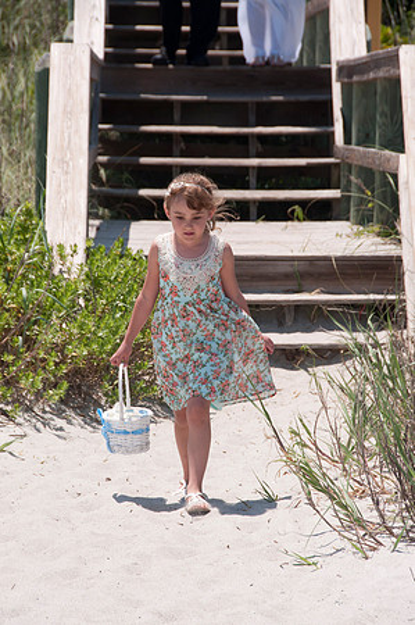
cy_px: 312
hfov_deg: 6.1
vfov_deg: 9.2
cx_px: 208
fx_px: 3899
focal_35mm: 225
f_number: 10
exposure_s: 1/250
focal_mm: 150
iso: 100
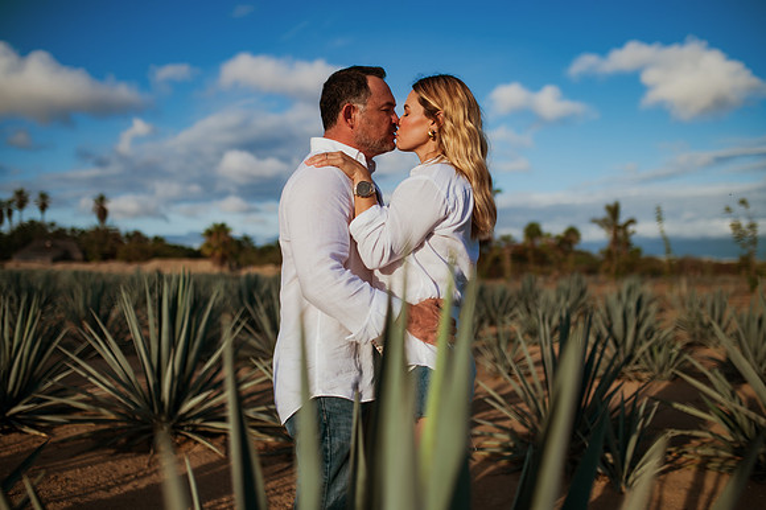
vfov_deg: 37.8
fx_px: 744
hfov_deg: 54.5
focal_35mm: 35
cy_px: 255
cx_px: 383
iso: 100
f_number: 1.8
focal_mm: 35
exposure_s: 1/4000
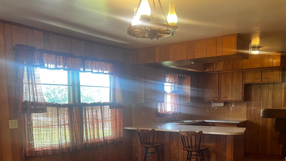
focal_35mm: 36
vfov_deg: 31.9
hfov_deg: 55.2
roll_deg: +0.9
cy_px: 129
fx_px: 273
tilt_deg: -6.9
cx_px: 157
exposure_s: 1/60
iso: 80
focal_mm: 5.1
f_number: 1.6
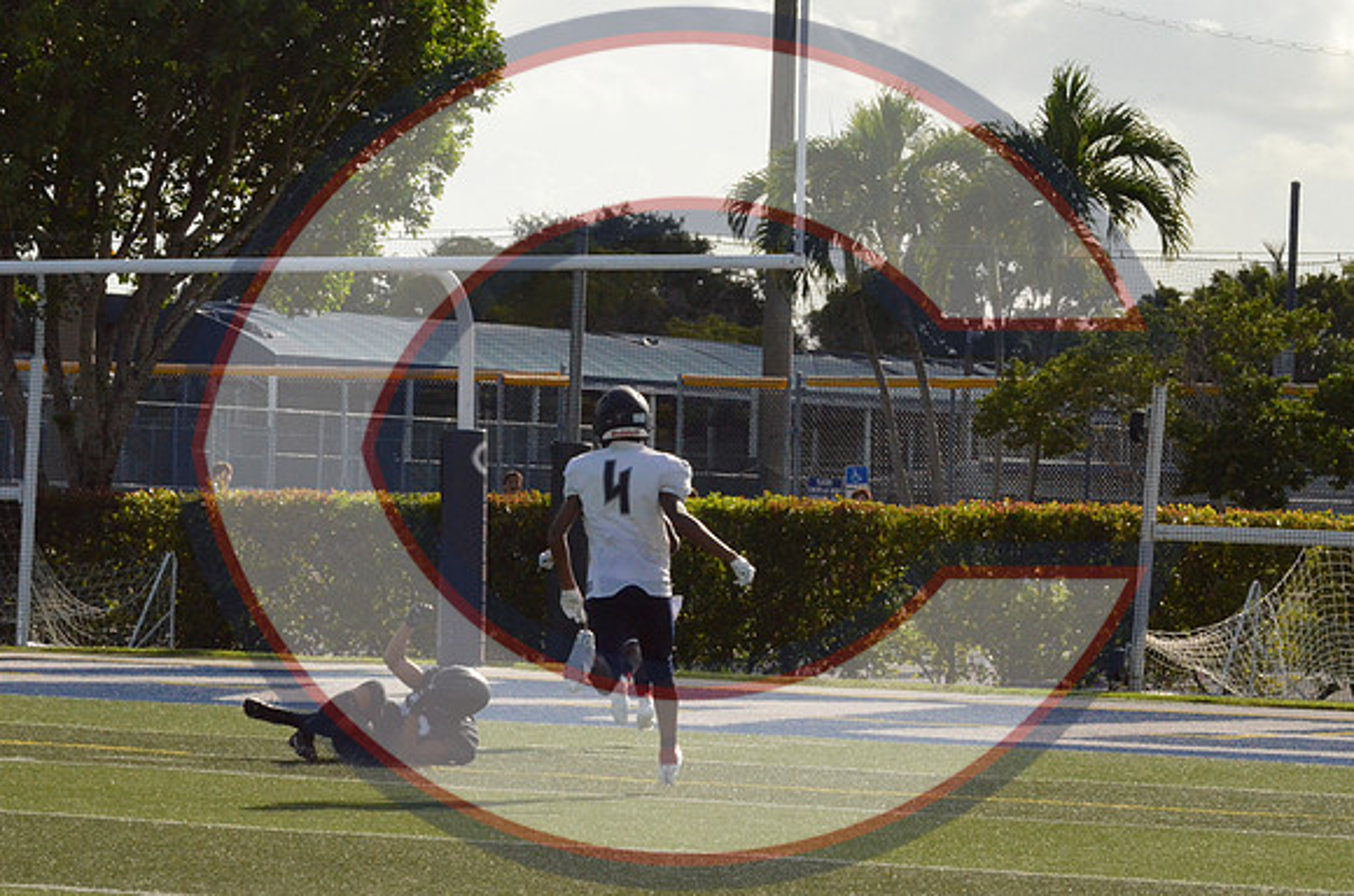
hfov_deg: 11.8
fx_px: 6530
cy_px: 448
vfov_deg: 7.9
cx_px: 677
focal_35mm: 174
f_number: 25
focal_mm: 116
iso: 4500
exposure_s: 1/1250
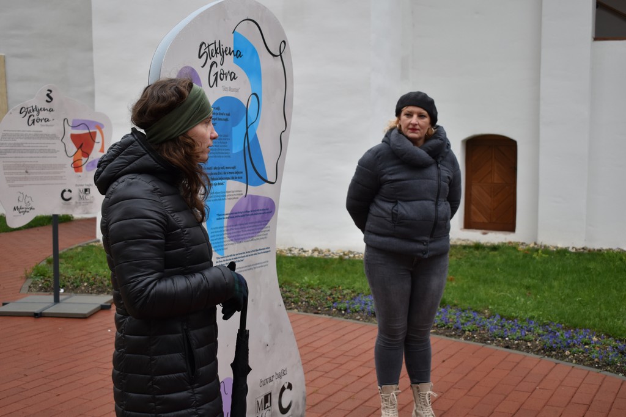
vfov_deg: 28.1
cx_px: 313
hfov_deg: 41.1
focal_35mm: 48
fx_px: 835
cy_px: 208
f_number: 4.5
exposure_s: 1/250
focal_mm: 32
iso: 400
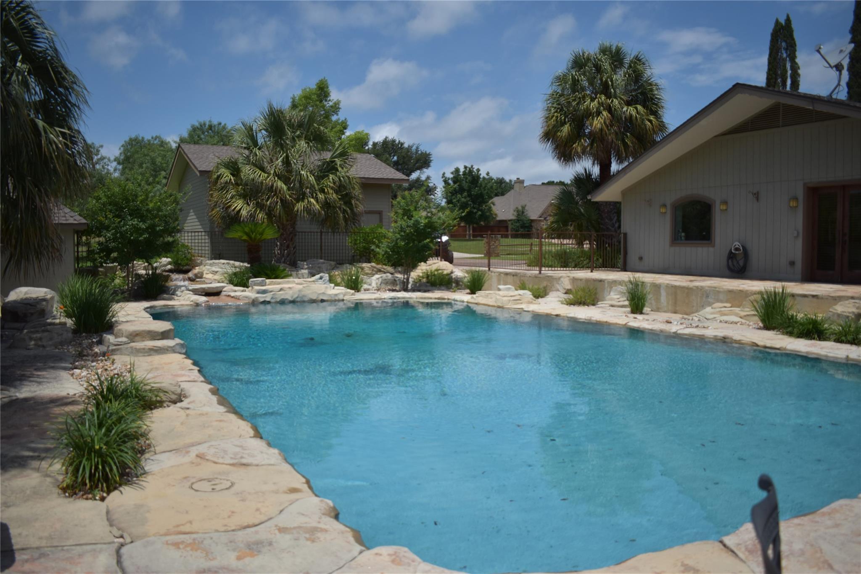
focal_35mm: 30
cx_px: 430
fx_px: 717
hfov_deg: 61.9
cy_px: 287
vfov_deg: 43.6
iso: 200
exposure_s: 1/4000
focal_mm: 20
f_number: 3.8
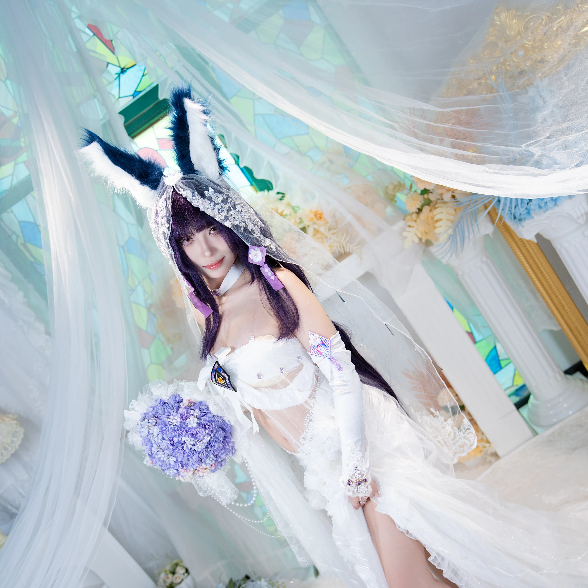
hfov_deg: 35.4
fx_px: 922
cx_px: 298
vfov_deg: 35.1
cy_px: 372
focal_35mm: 48
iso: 100
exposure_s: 1/160
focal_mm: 37
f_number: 2.8
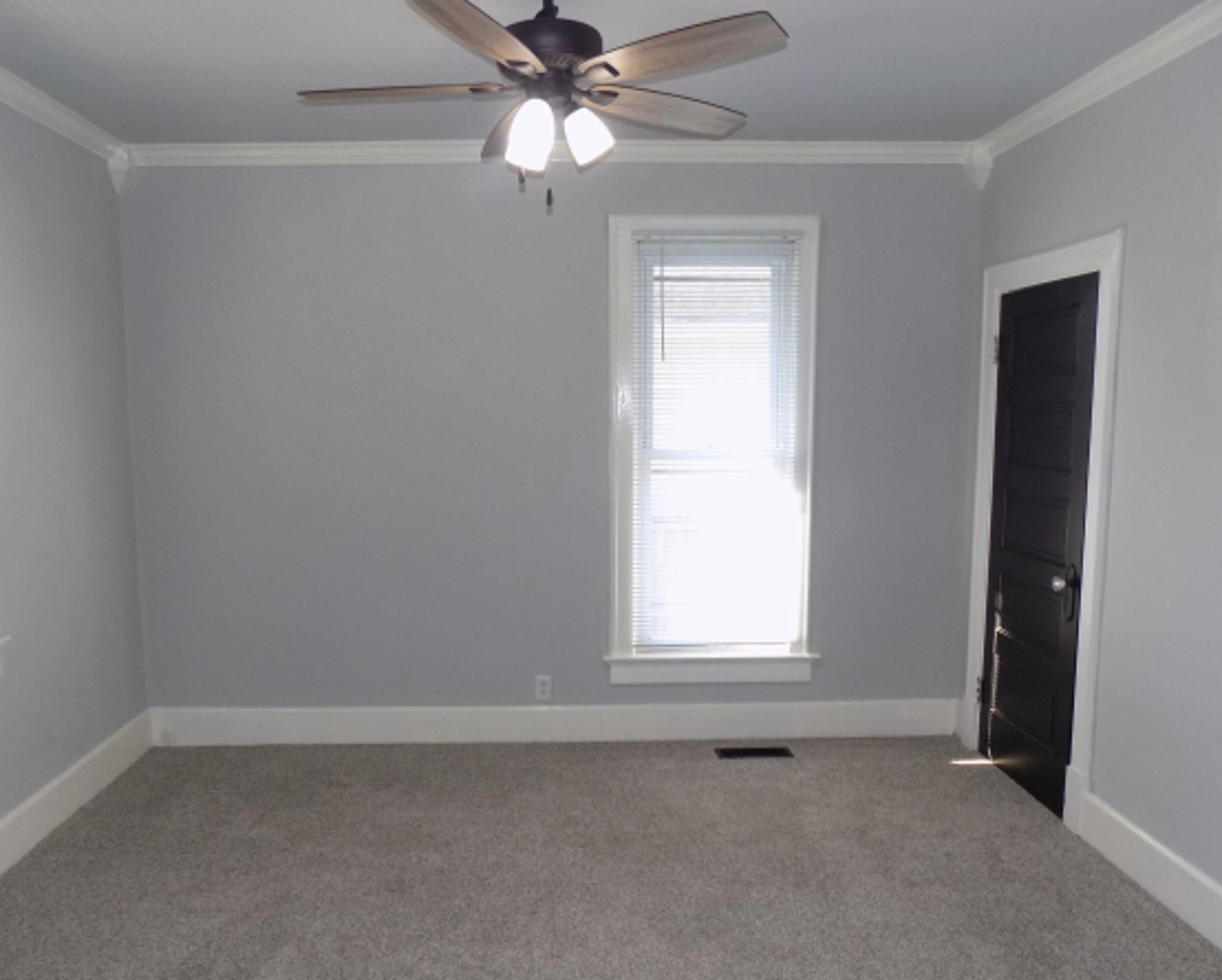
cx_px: 557
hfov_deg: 63.9
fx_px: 977
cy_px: 541
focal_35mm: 27
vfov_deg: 53.1
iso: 125
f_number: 3.1
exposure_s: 1/30
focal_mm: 4
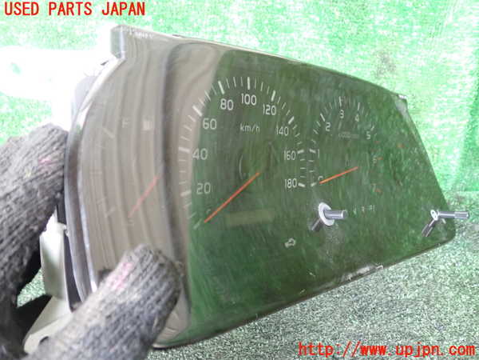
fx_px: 415
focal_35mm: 30
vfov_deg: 46.8
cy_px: 180
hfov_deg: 60.0
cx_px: 240
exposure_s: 1/30
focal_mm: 5.4
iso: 640
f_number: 2.3
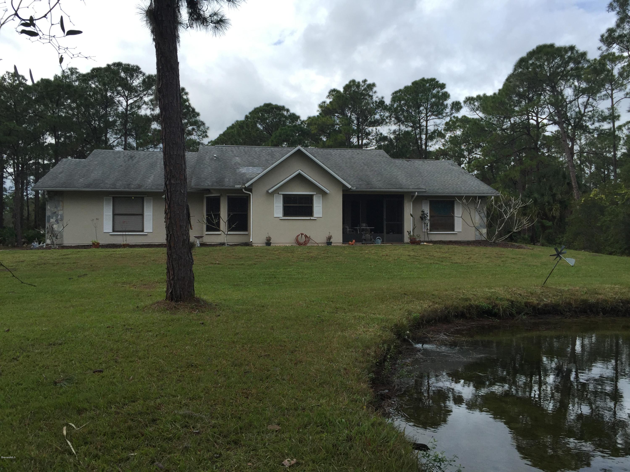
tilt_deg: +0.7
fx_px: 528
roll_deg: -0.1
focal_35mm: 29
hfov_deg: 61.7
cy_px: 236
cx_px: 315
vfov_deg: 48.2
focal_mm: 4.15
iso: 32
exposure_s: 1/1276
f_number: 2.2
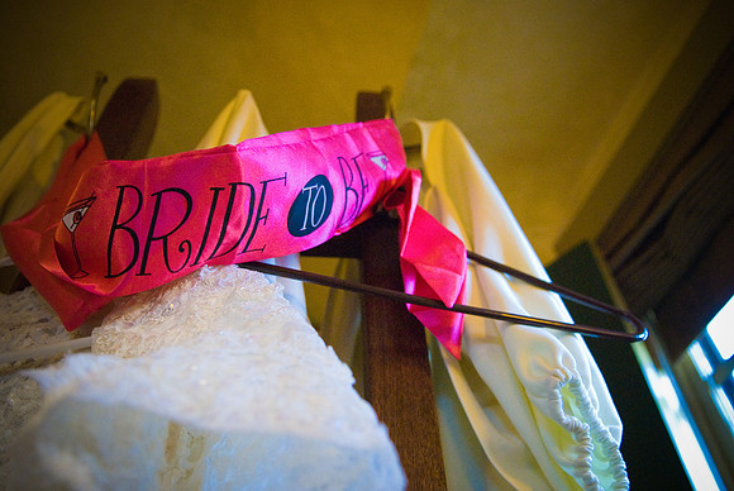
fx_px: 673
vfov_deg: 40.1
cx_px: 367
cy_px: 246
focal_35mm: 33
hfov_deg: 57.2
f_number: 2.8
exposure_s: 1/60
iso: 1600
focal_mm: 22
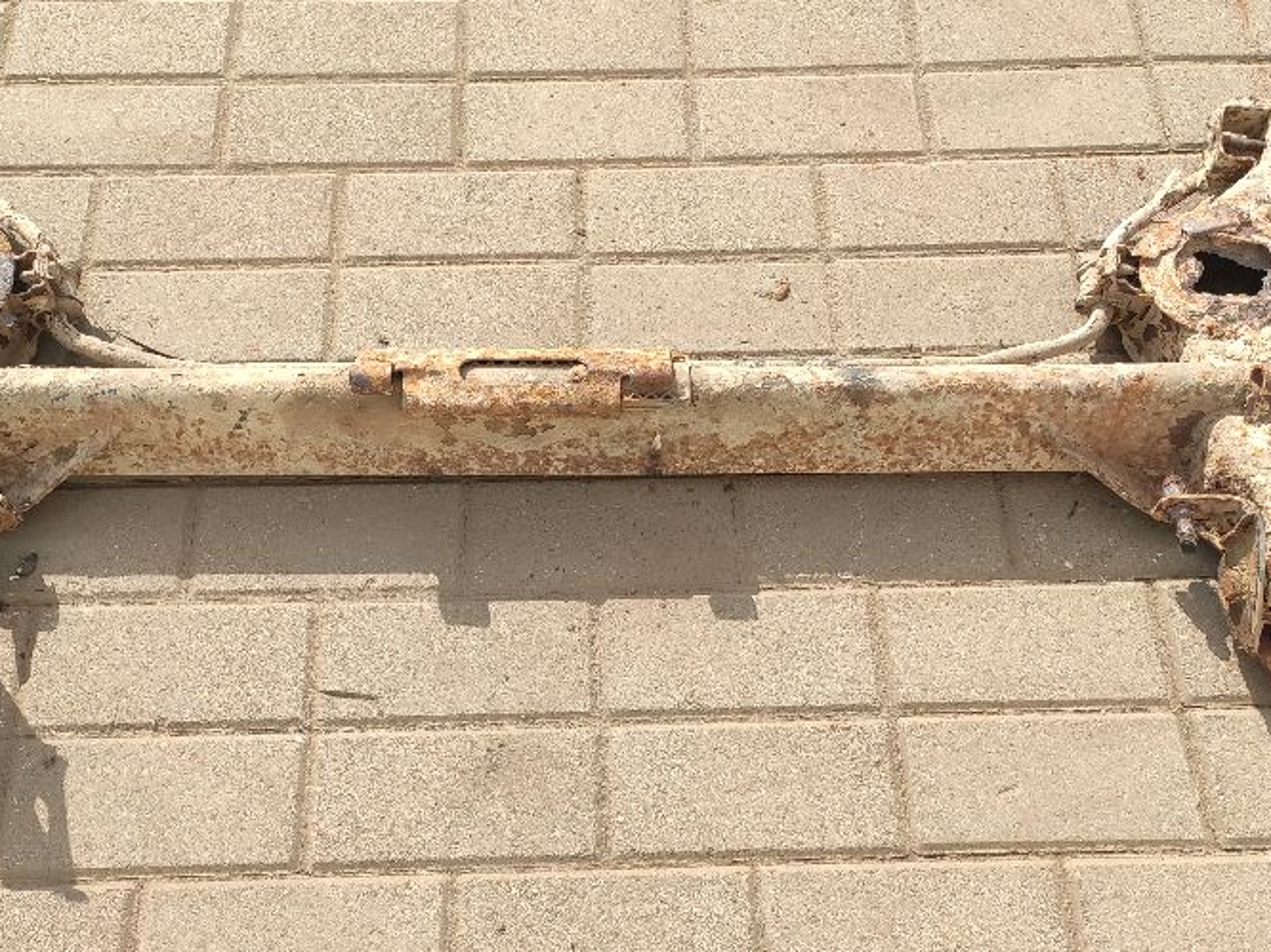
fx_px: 1468
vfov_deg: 35.8
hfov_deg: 46.8
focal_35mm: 40
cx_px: 605
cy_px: 578
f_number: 1.75
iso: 112
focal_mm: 4.77
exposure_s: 1/807
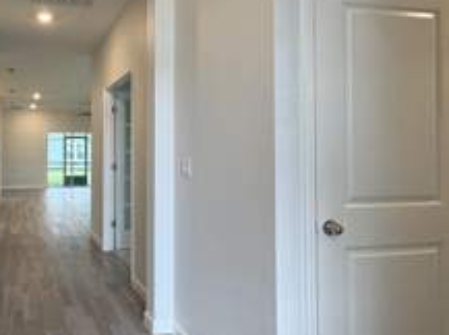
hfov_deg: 55.5
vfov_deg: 45.2
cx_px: 110
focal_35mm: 31
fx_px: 401
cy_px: 142
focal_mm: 2.22
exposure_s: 1/120
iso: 250
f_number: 2.2
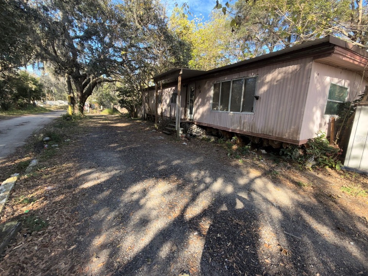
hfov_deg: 98.1
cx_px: 195
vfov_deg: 81.7
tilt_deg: -11.3
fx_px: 159
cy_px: 138
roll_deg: -5.1
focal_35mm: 15
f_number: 2.2
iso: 16
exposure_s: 1/137
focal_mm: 2.22
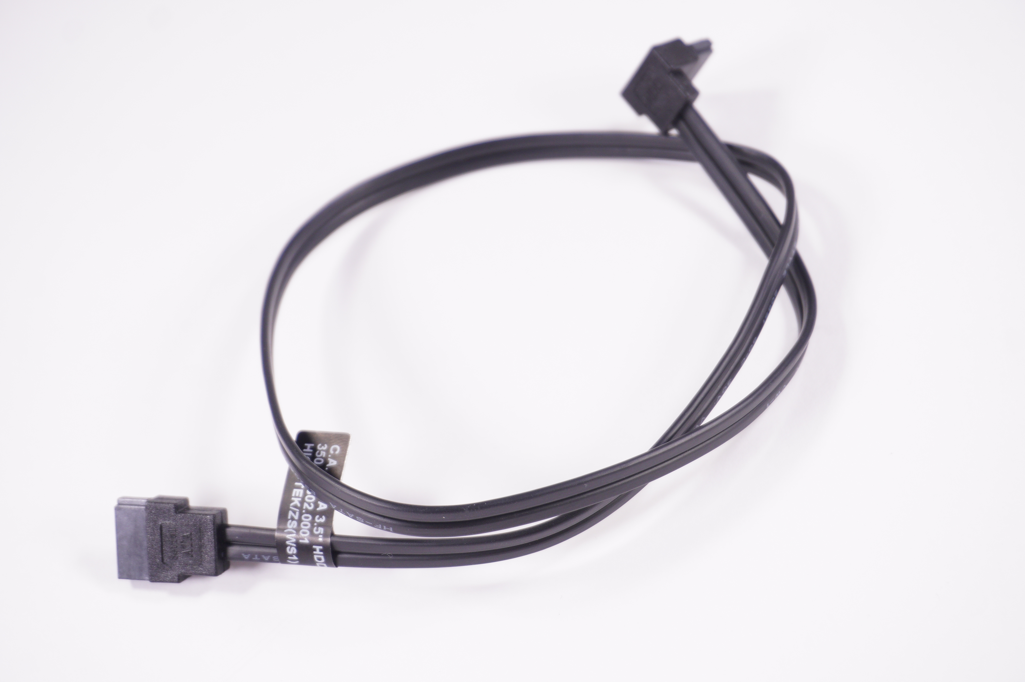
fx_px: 1963
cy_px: 341
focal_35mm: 69
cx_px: 512
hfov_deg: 29.3
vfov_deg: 19.7
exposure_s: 1/200
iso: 400
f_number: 6.3
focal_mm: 46
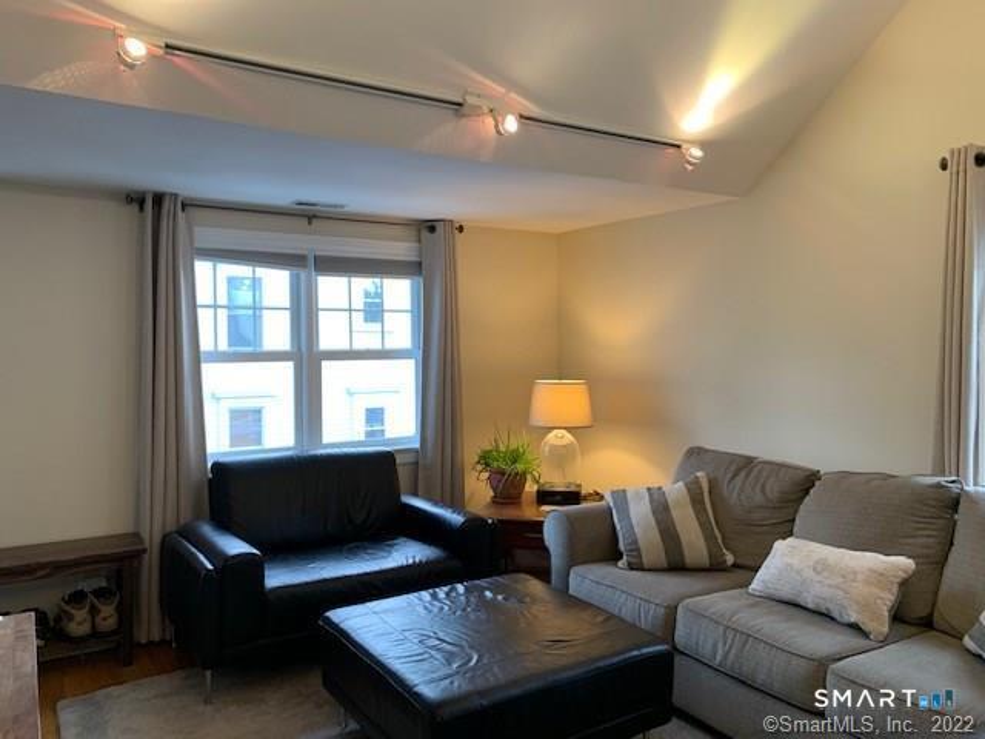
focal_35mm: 26
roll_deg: +1.0
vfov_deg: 53.1
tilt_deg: -1.5
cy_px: 370
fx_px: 740
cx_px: 492
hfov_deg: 67.3
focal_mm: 4.25
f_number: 1.8
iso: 125
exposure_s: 1/60
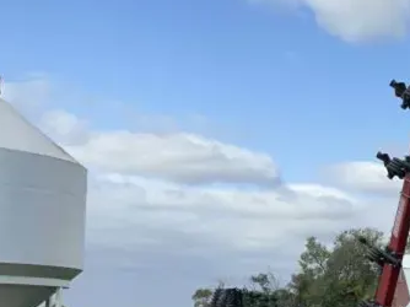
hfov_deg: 23.9
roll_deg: -0.3
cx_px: 565
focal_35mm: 69
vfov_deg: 20.8
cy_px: 275
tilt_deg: +1.8
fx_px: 817
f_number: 1.78
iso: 80
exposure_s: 1/3717
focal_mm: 6.86
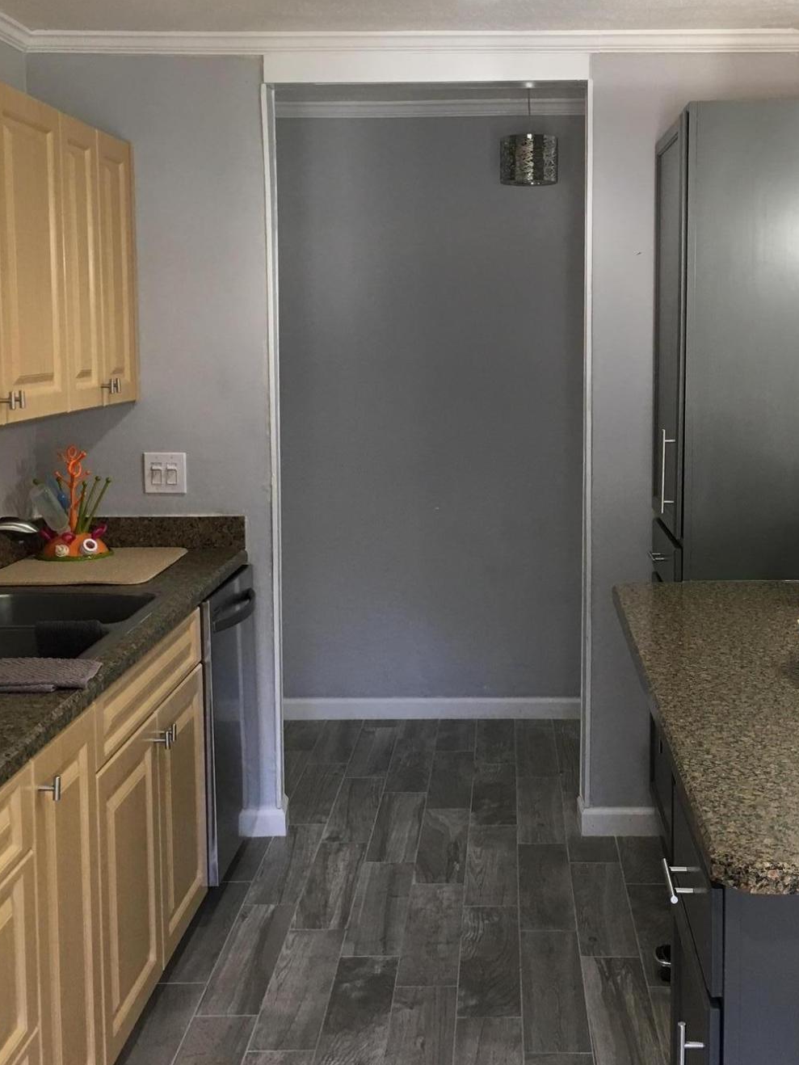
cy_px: 469
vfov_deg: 42.9
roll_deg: -0.5
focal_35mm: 44
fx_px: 1354
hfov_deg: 32.8
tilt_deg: -5.4
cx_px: 482
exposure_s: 1/30
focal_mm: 4.15
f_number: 2.2
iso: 80
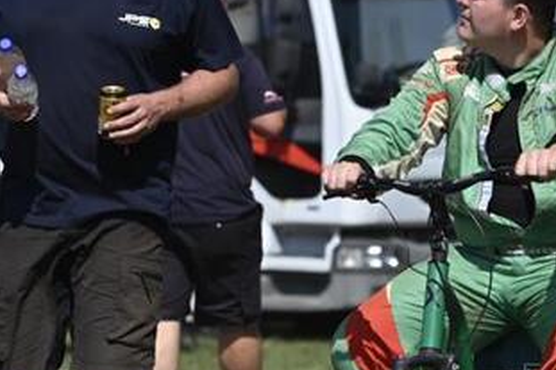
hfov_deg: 3.3
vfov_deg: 2.2
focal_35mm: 621
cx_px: -2
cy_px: 235
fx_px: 9586
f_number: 6.3
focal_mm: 195
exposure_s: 1/2500
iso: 320
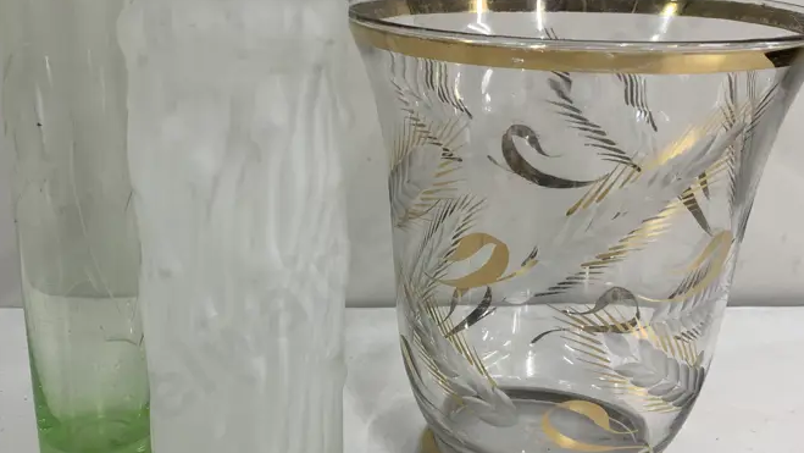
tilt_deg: -20.9
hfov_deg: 46.3
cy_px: 248
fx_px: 938
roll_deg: -1.0
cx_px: 365
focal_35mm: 44
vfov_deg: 27.1
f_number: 1.8
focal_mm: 4.25
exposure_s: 1/100
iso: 80
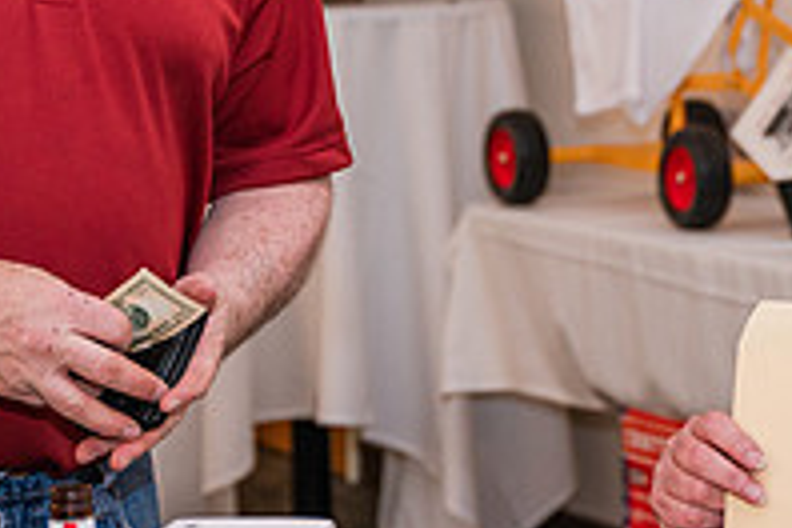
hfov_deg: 12.8
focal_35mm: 160
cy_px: -102
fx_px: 3520
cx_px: 428
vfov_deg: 8.5
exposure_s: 1/250
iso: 800
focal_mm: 44.6
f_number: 2.8
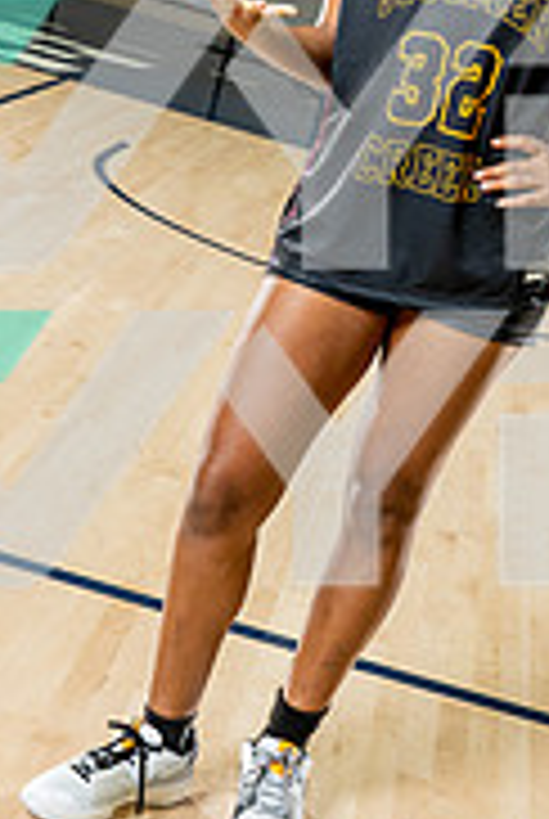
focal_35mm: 79
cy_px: 135
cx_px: 454
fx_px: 1800
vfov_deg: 25.1
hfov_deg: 17.2
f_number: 8
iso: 640
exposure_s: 1/250
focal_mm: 32
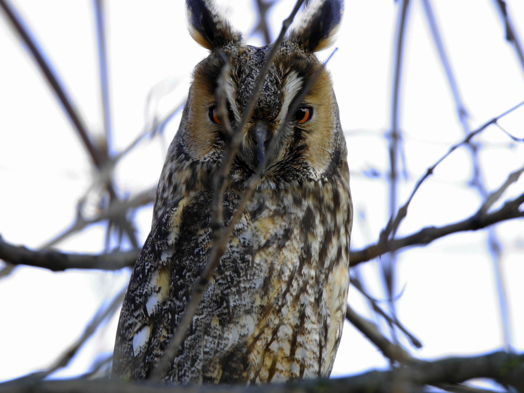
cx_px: 267
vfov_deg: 2.1
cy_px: 185
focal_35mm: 700
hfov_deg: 2.8
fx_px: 10598
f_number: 6.3
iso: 500
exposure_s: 1/60
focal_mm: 600
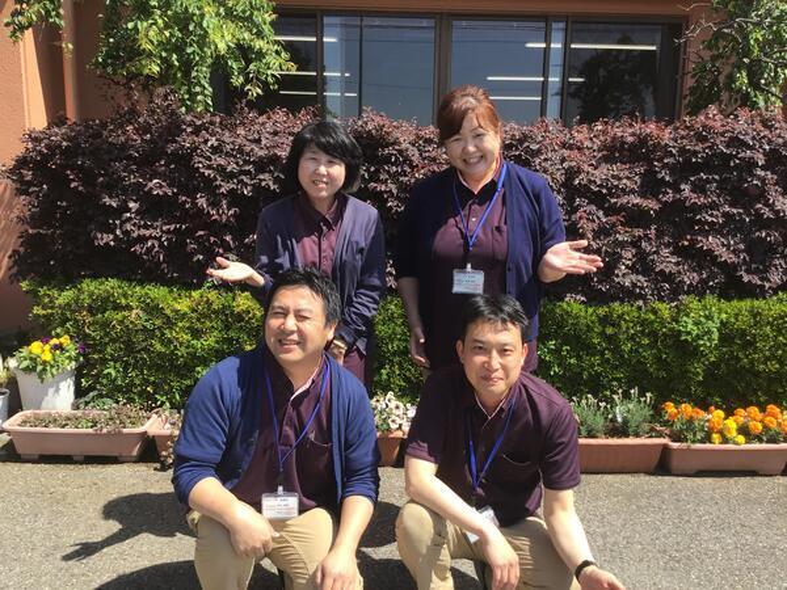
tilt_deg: -11.7
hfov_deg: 58.4
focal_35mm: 31
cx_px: 394
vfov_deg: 45.4
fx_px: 705
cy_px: 295
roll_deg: -0.2
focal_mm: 3.3
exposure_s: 1/582
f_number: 2.4
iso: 25
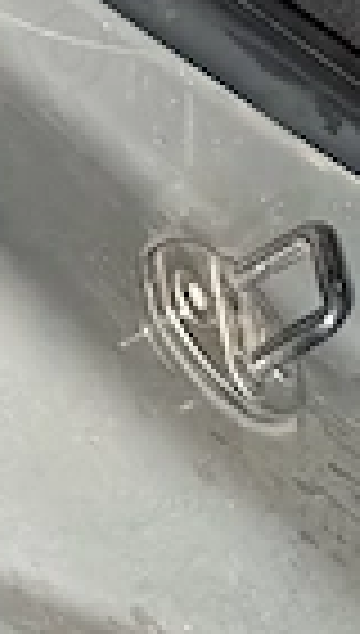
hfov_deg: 7.0
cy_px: -661
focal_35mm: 148
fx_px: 2495
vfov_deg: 12.6
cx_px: 1256
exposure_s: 1/14.3
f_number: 1.88
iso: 6656
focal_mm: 5.59
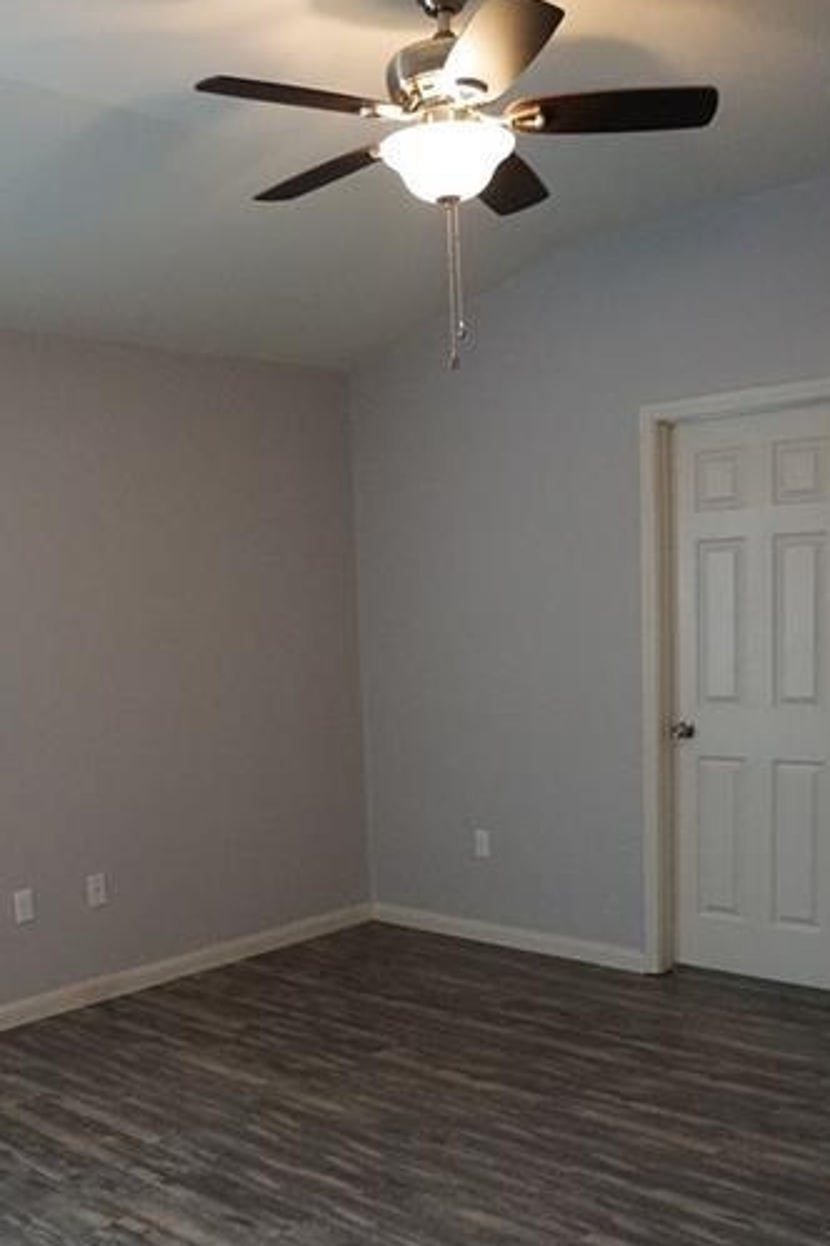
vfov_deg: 51.1
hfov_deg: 35.8
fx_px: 1279
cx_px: 340
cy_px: 813
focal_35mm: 37
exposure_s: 1/320
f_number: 3.5
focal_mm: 16
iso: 3200
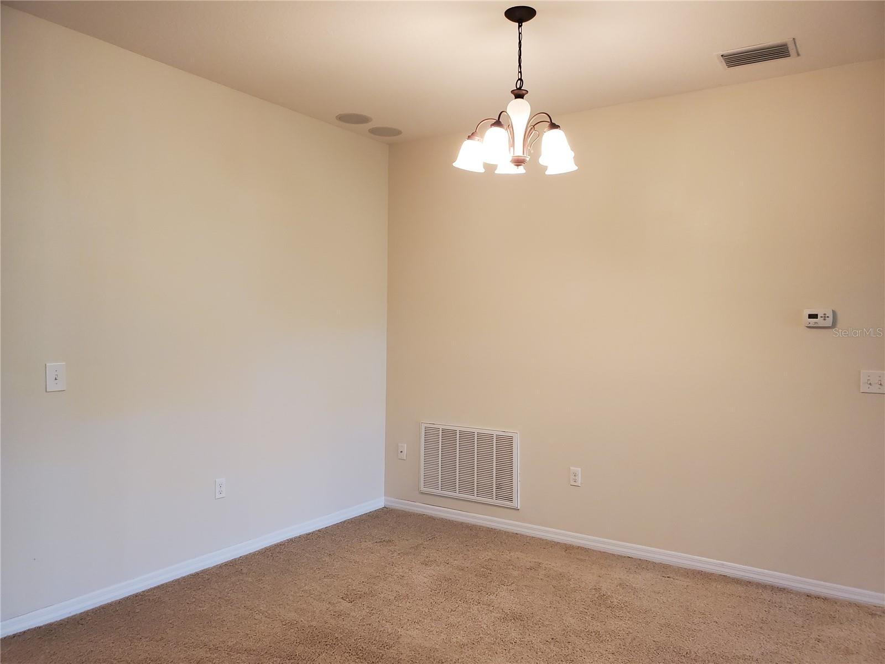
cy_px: 332
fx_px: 665
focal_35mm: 26
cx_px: 442
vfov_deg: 53.1
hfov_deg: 67.3
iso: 250
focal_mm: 4.3
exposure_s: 1/40
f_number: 2.4
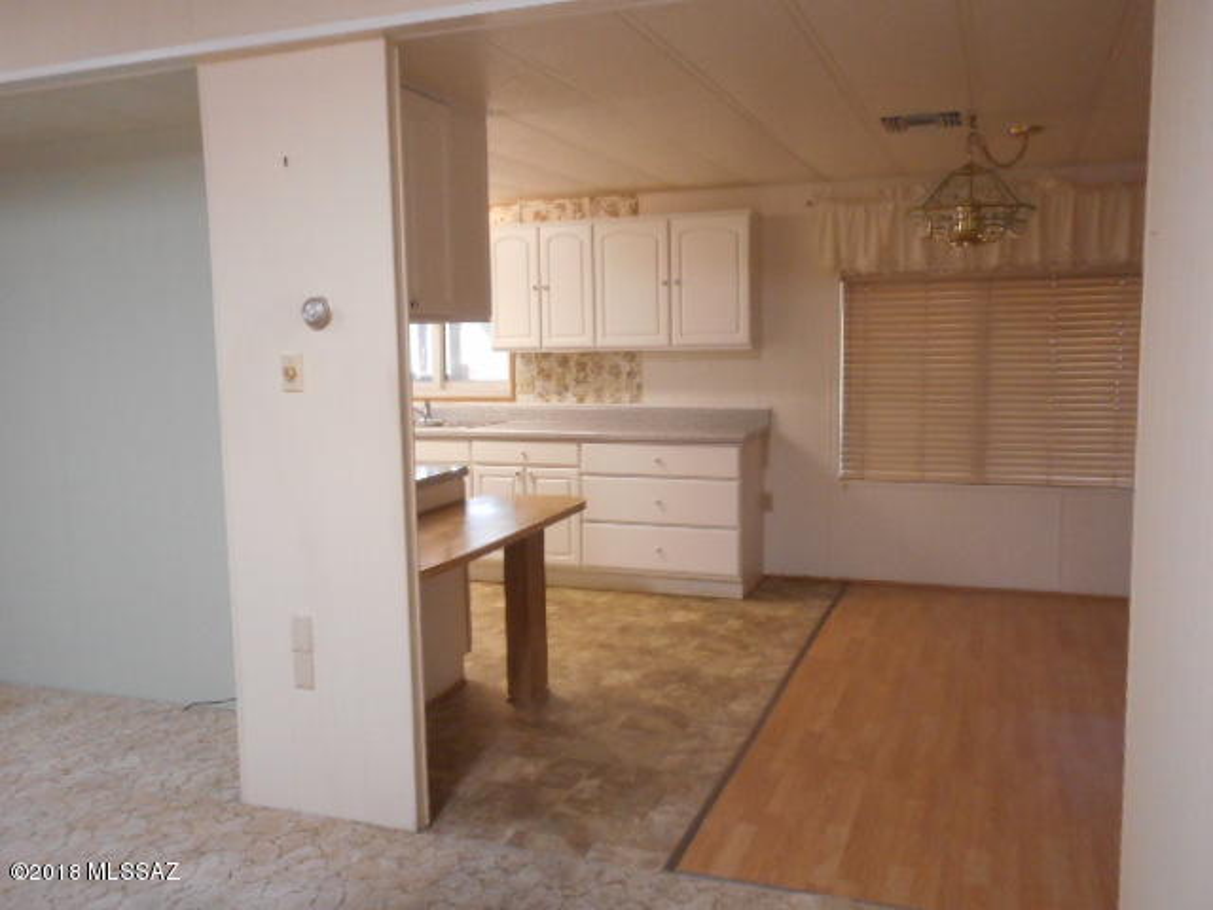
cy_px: 455
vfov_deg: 48.2
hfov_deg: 61.7
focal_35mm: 29
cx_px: 606
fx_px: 1016
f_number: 4
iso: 450
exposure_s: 1/25
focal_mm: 5.2
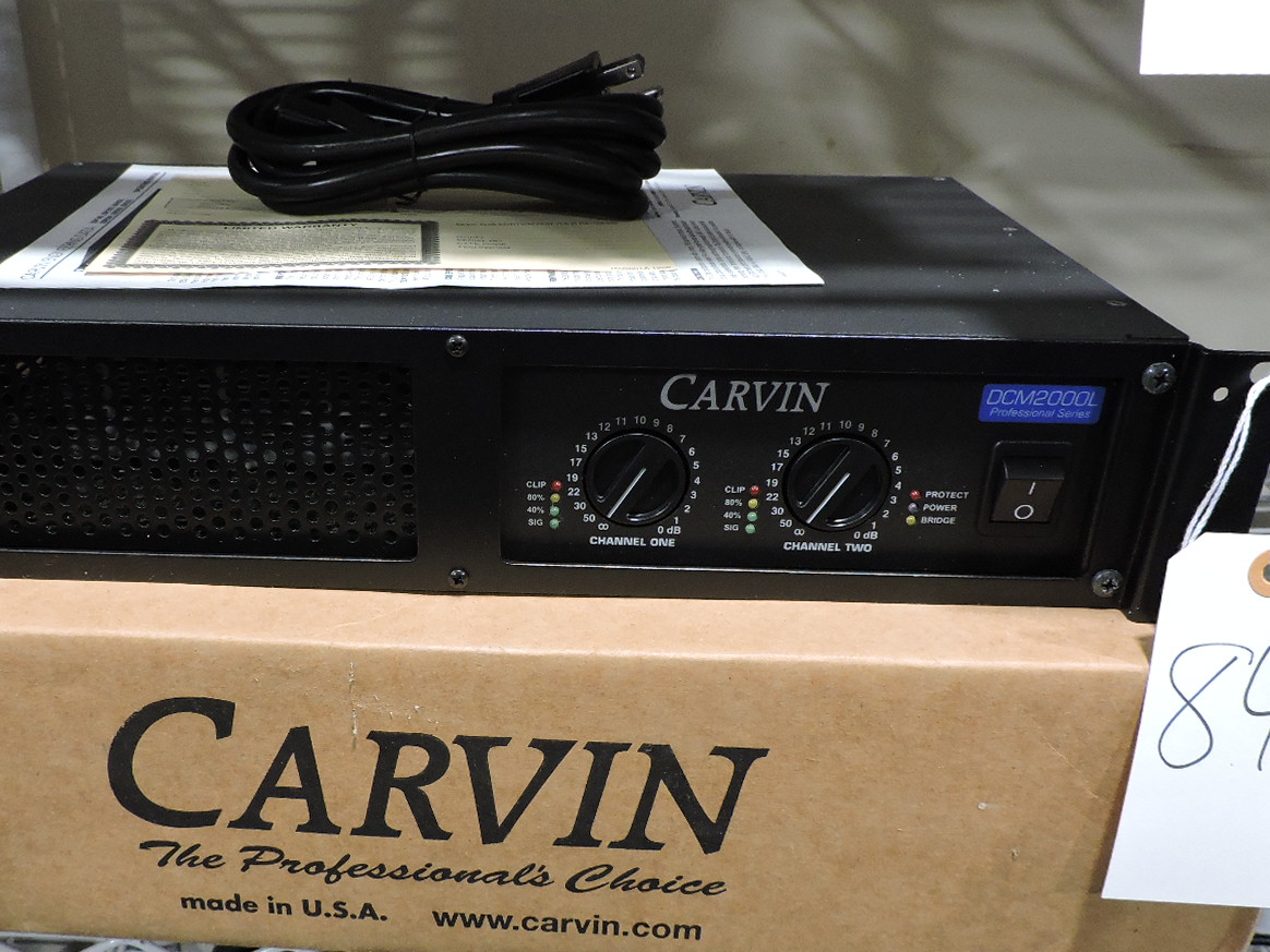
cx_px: 506
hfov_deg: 54.9
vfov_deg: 42.7
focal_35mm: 33
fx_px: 1211
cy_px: 586
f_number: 3
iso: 400
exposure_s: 1/13
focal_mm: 4.3
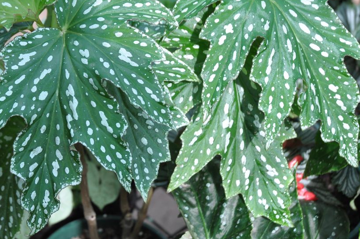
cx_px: 113
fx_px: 1039
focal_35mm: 104
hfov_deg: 19.6
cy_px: 98
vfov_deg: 13.1
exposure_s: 1/125
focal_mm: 44
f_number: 5.6
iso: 360
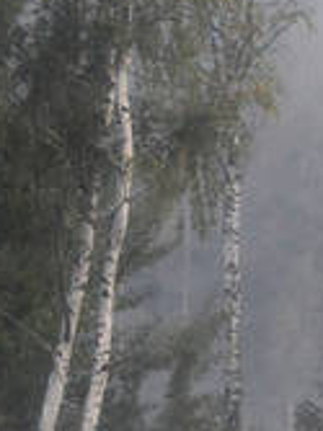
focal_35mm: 652
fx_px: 8123
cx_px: 669
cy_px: 330
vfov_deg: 3.0
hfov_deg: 2.3
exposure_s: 1/1000
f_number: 9
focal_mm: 105
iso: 3200
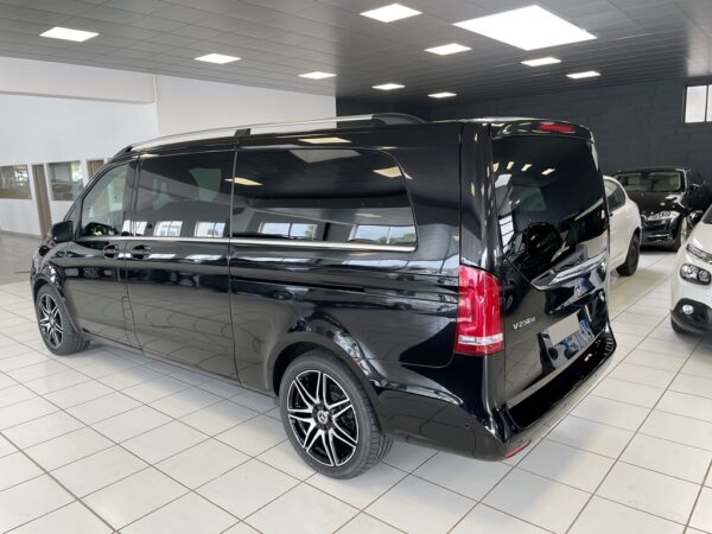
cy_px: 267
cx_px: 356
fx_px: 535
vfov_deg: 53.1
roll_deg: +2.2
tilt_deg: -10.3
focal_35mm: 26
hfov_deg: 67.3
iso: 80
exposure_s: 1/121
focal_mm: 4.2
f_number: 1.6
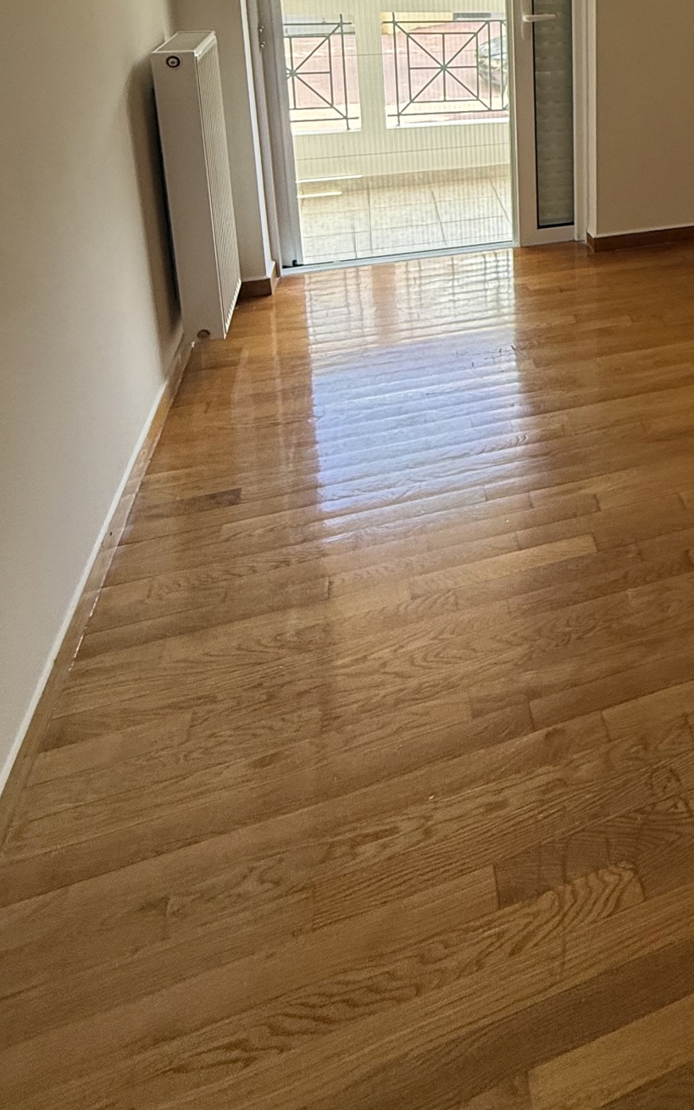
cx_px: 726
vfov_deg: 55.6
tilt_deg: -11.4
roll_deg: -2.0
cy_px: 101
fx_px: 877
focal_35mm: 29
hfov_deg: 37.5
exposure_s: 1/99
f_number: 2.2
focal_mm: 2.22
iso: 200
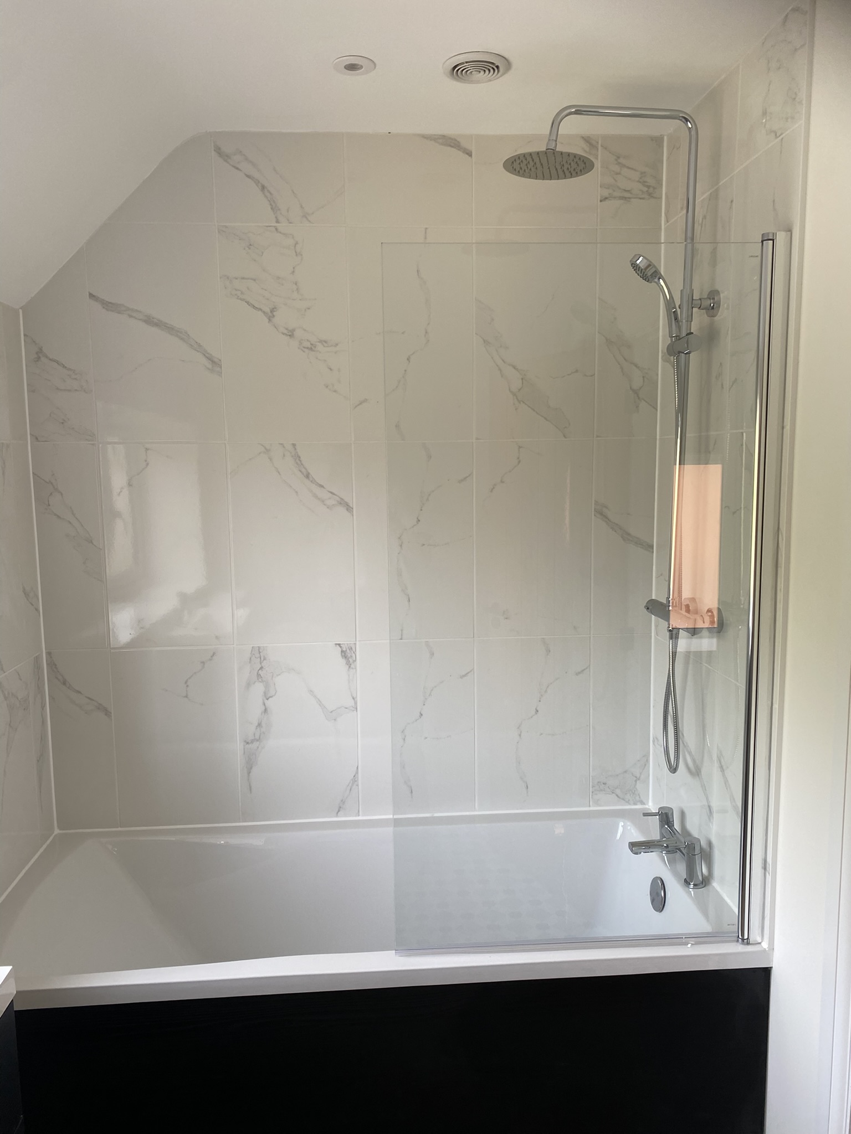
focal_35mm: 26
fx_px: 852
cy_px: 567
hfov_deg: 53.1
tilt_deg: -6.8
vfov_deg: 67.3
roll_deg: +1.1
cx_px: 426
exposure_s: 1/121
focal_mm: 4.25
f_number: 1.8
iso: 50
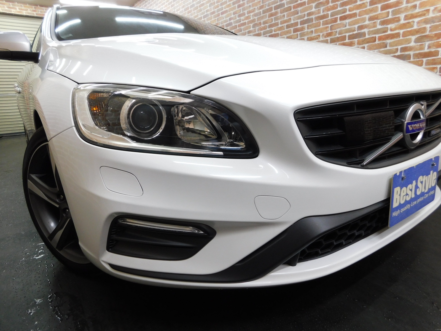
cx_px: 220
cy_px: 166
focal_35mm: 23
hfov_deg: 73.9
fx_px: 293
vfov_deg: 58.9
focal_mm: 4
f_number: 3
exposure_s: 1/30
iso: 180
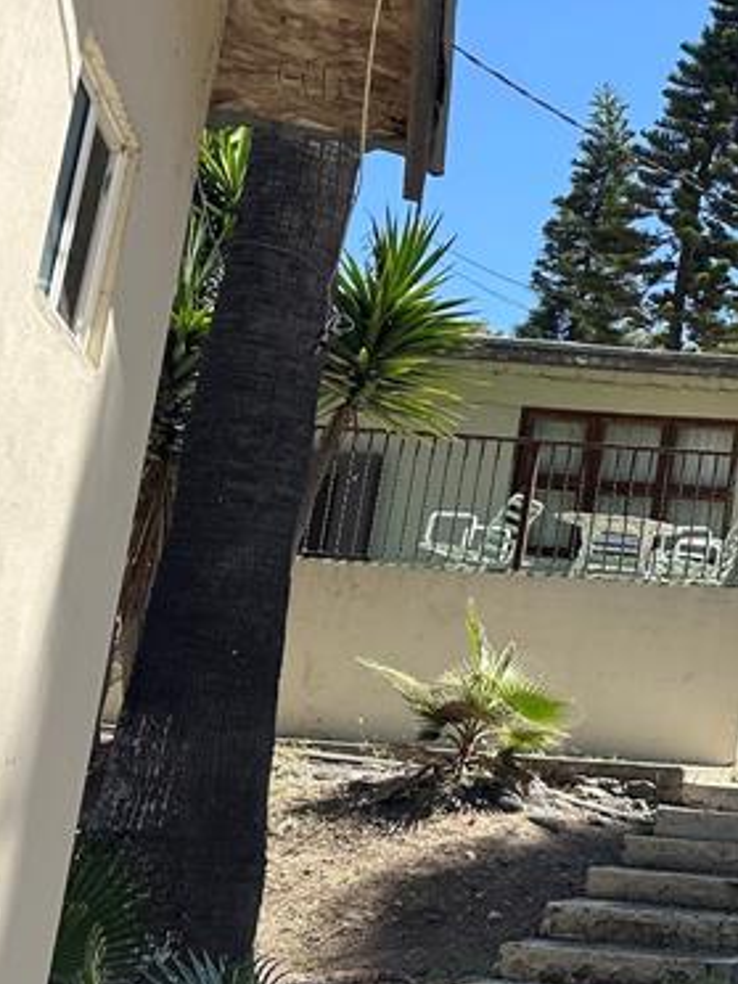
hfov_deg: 19.3
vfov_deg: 29.3
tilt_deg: +12.9
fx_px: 1876
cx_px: 1122
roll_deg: -4.2
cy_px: 418
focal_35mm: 66
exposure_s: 1/2809
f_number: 1.78
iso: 80
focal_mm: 6.86
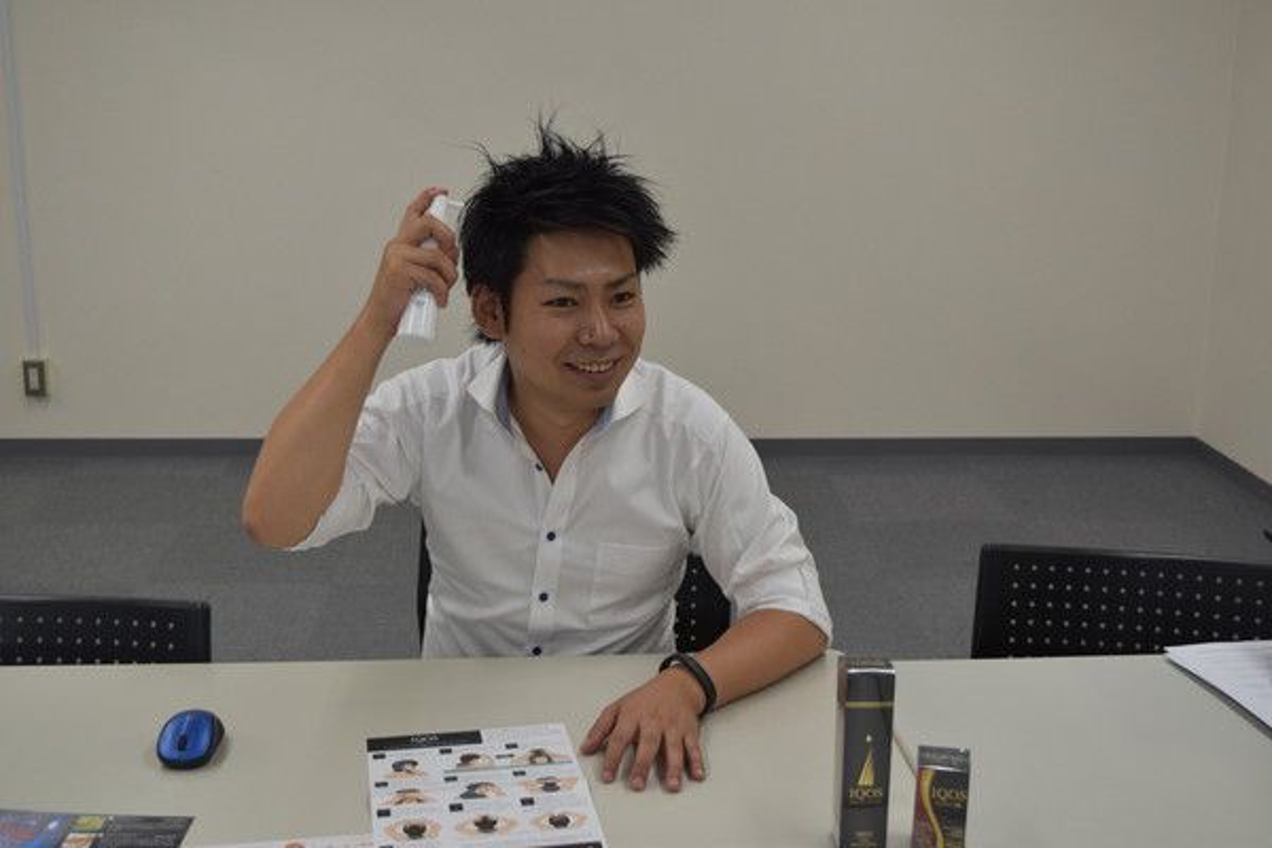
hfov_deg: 45.0
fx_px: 1537
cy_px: 424
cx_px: 636
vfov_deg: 30.8
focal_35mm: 44
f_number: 5.6
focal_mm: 29
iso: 400
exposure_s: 1/125
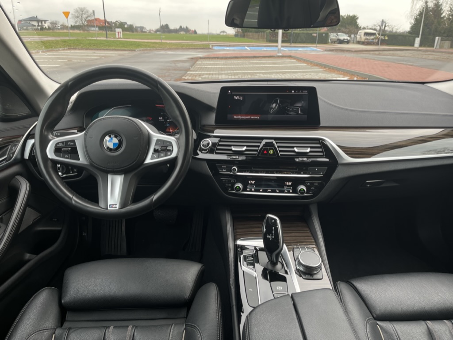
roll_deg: +0.1
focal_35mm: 26
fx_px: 340
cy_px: 170
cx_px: 226
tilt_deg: -20.9
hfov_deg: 67.3
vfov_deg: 53.1
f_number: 1.6
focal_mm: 5.1
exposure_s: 1/129
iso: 32
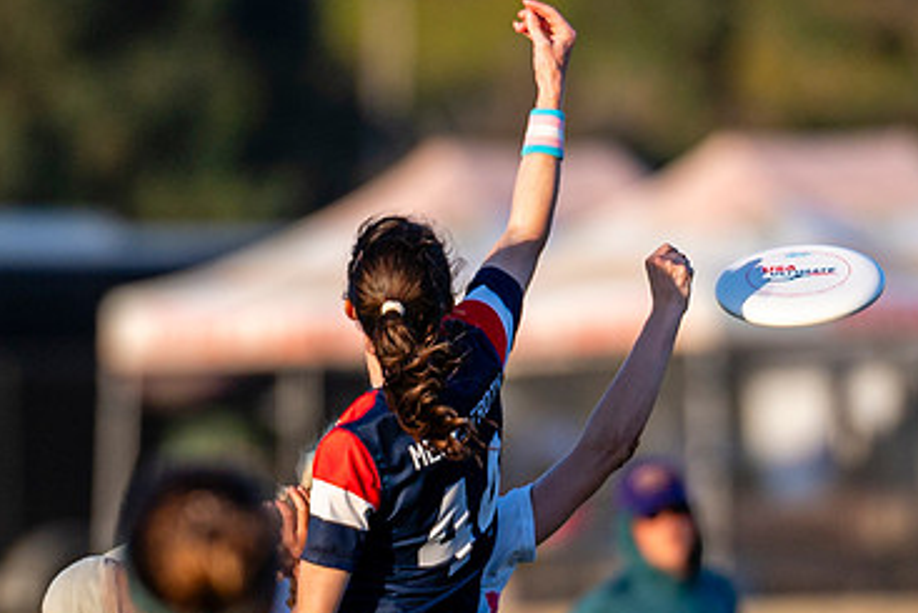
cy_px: 345
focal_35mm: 1146
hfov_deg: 1.8
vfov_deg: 1.2
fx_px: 29233
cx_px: 538
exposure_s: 1/1250
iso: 200
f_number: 3.2
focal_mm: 300
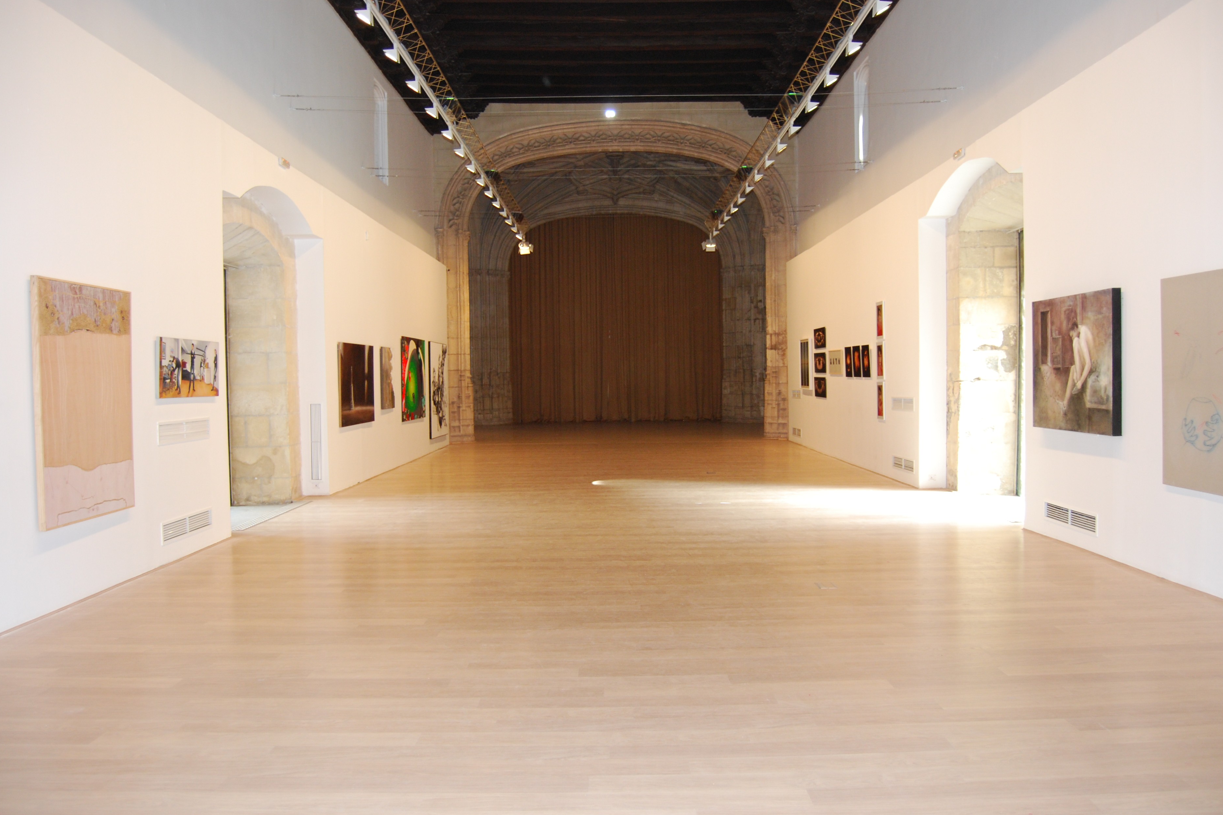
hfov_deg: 65.5
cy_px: 423
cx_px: 620
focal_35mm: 28
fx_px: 951
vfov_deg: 46.4
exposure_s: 1/60
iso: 560
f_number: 3.5
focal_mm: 18
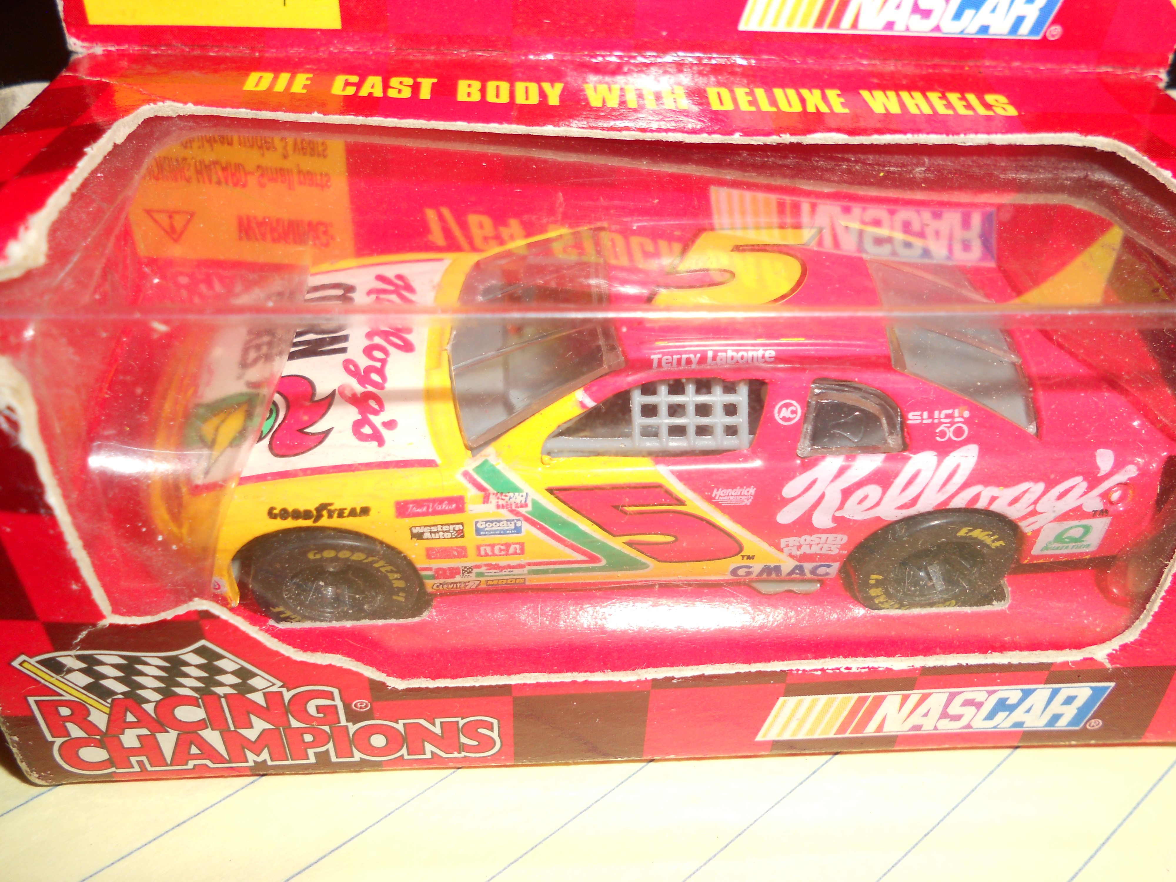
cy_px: 441
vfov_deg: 44.2
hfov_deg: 56.8
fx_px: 1087
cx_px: 588
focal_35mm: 32
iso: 80
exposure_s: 1/25
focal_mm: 5.8
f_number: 8.8
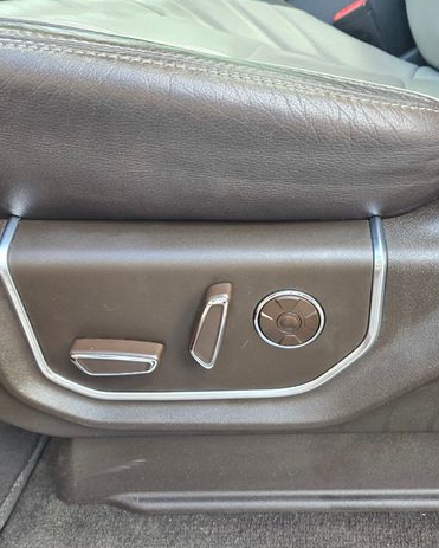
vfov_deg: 57.1
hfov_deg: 46.8
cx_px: 267
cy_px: 273
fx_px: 503
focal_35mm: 31
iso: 160
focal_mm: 5.4
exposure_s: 1/180
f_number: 1.8
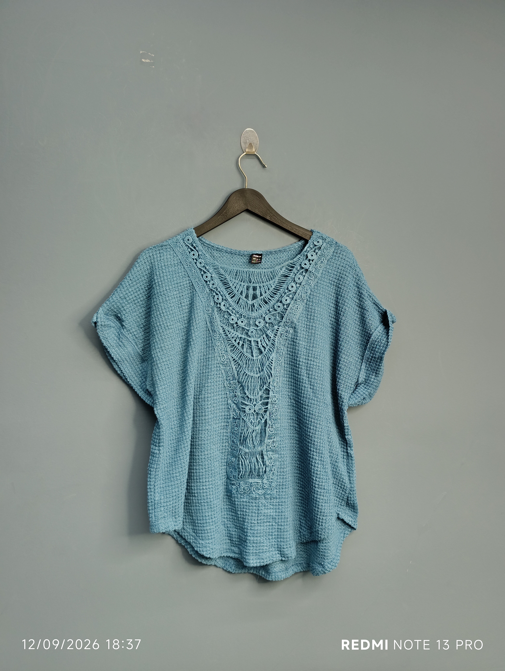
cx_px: 252
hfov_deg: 59.0
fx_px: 446
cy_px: 336
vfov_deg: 73.8
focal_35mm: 23
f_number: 1.6
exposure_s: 1/33.3
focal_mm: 6.14
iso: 400
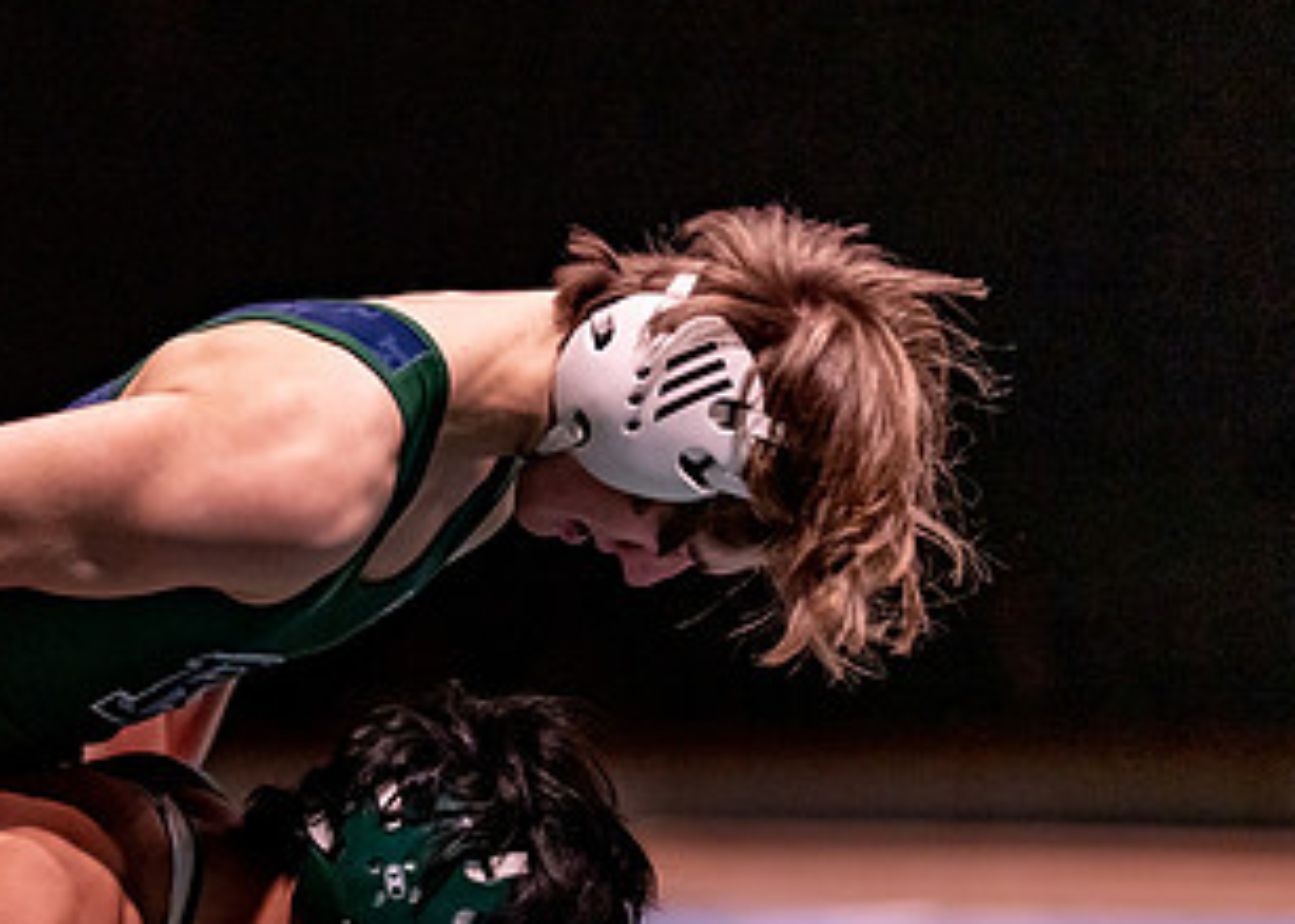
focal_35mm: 267
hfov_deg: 7.5
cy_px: 781
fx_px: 9816
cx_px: 186
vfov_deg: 5.4
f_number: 1.8
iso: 2000
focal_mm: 135
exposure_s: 1/800
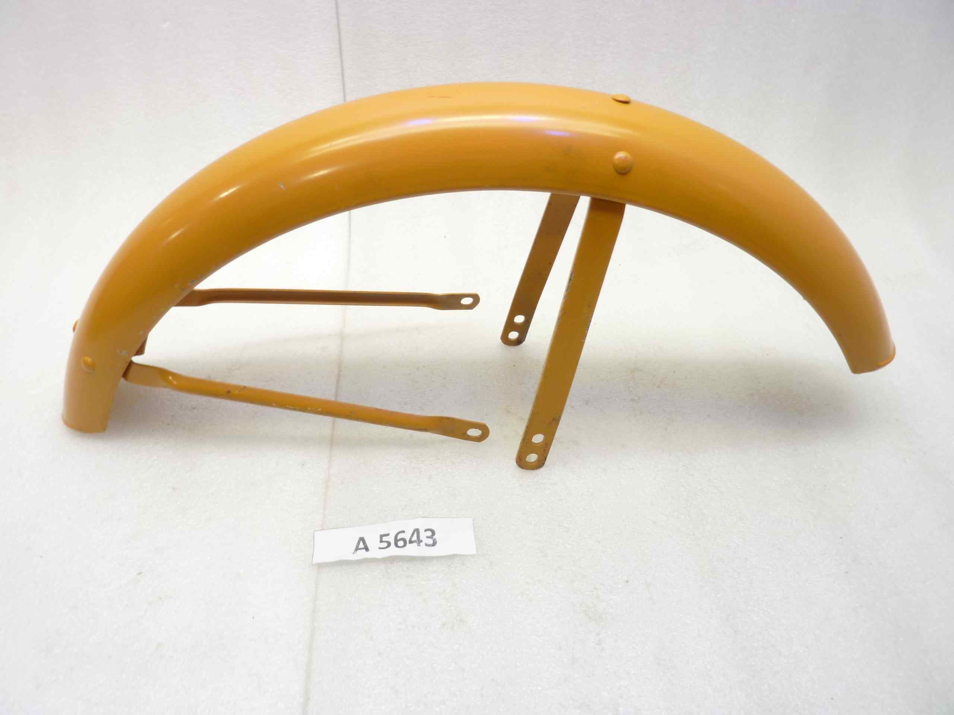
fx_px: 689
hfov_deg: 69.4
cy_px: 358
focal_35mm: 25
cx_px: 477
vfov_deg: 54.9
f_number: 3.3
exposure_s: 1/13
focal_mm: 4.1
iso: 80
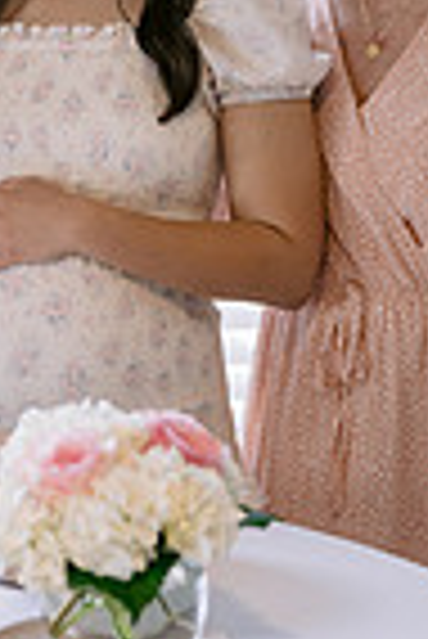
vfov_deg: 12.9
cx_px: 14
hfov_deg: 8.7
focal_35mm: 158
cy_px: 32
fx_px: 2811
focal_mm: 50
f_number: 2.8
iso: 400
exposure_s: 1/200
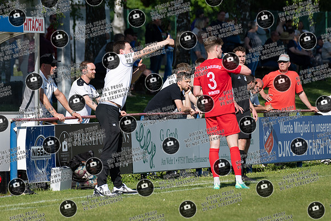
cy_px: 81
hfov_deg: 5.8
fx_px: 3249
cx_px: 137
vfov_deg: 3.9
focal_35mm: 353
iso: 250
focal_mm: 250
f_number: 5.6
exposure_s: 1/1600
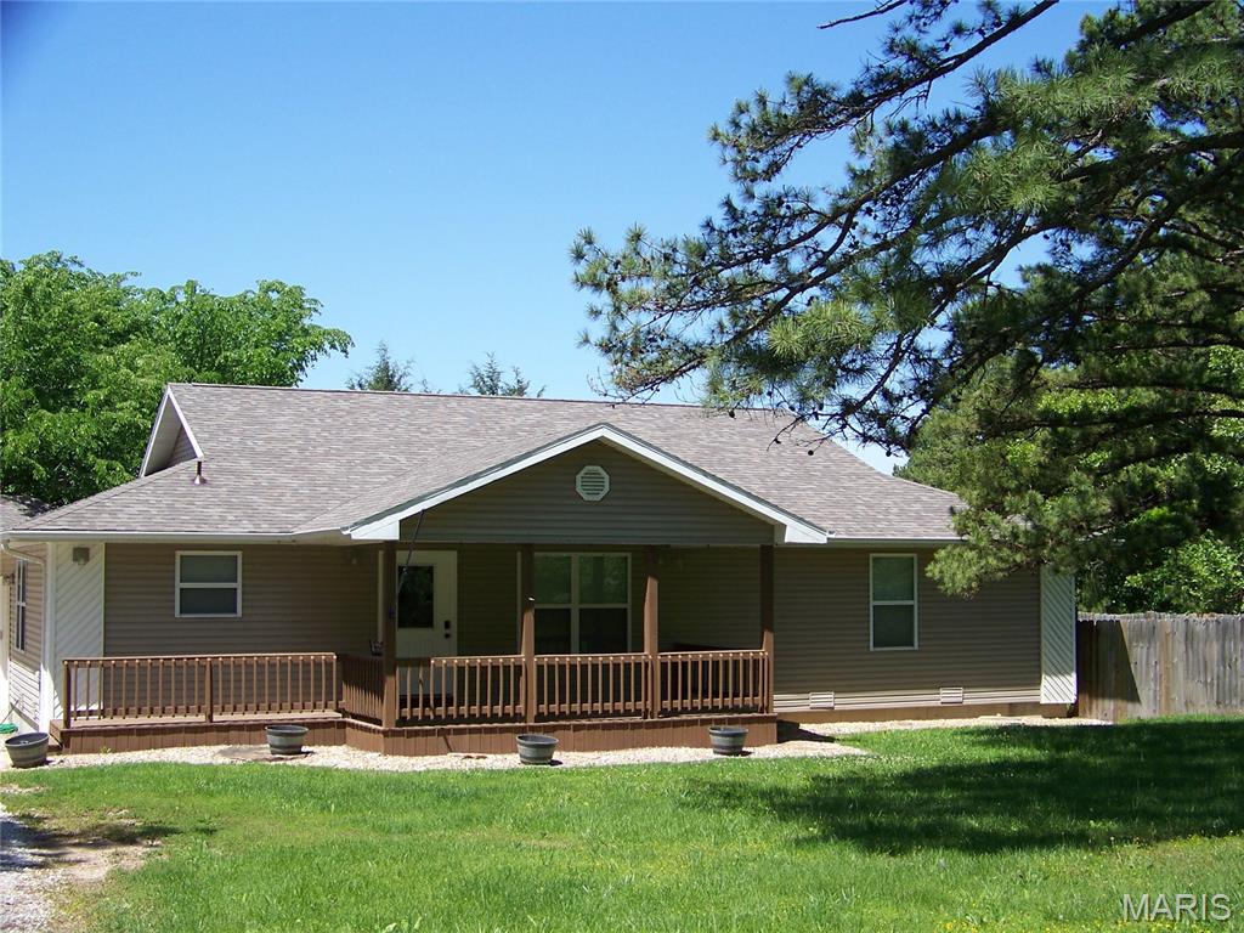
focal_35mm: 49
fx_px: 1761
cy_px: 466
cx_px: 622
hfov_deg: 38.9
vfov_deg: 29.7
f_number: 2.8
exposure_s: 1/500
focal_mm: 7.6
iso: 64
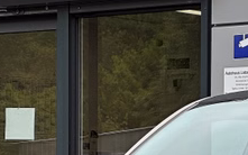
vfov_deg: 4.4
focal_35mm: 296
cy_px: 307
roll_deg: +0.0
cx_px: 270
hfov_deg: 7.1
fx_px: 2000
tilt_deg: -3.5
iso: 32
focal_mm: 9
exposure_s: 1/99
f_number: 2.8
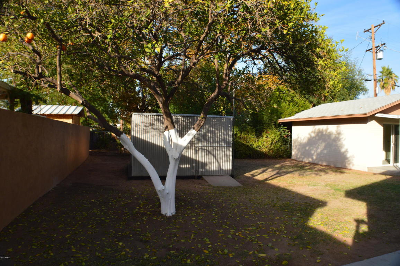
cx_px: 200
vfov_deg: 43.5
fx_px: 333
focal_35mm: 30
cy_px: 133
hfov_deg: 62.0
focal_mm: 20
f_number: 10
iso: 400
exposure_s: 1/250
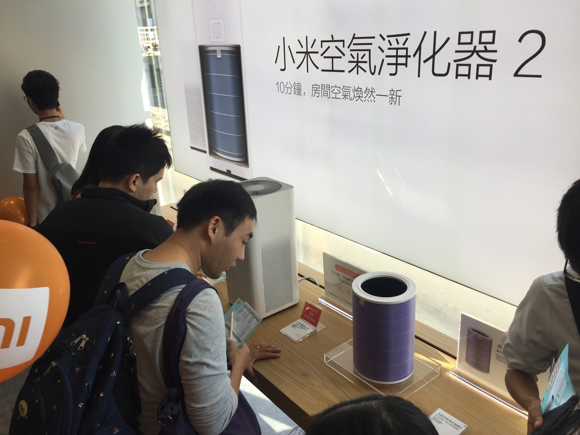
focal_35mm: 29
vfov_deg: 48.2
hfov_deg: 61.7
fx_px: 486
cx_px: 290
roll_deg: -0.4
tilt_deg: -19.1
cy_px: 218
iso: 32
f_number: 2.2
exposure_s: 1/311
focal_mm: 4.15
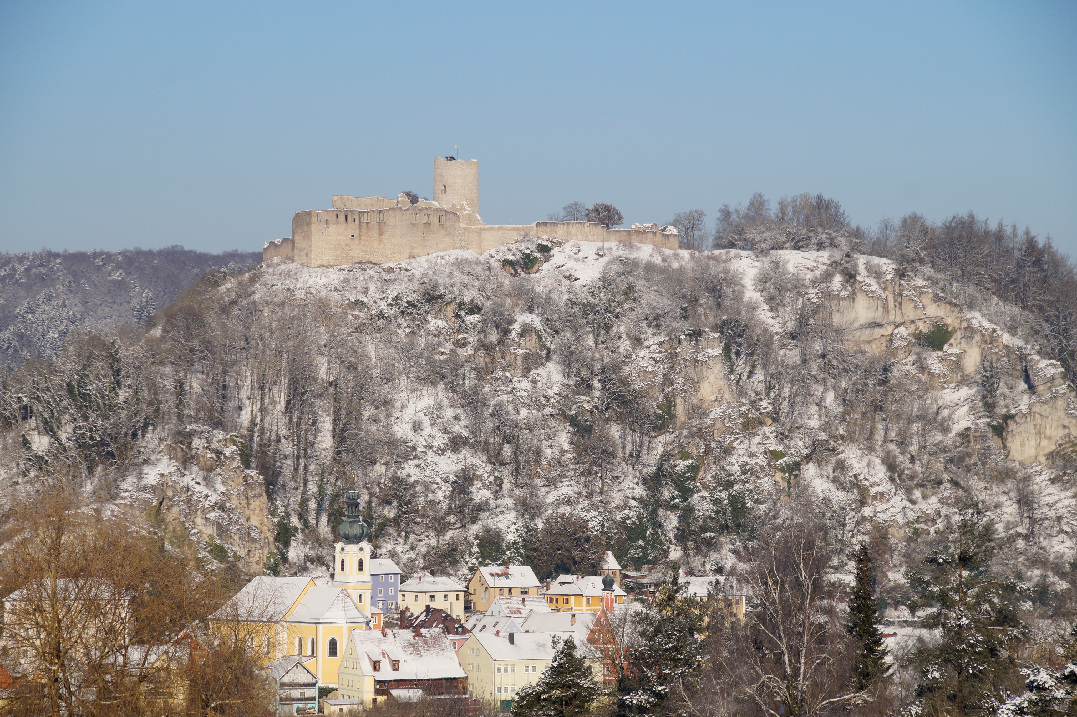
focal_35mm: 165
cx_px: 538
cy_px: 358
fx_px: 4934
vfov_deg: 8.3
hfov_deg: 12.5
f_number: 9
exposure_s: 1/320
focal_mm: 110
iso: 100
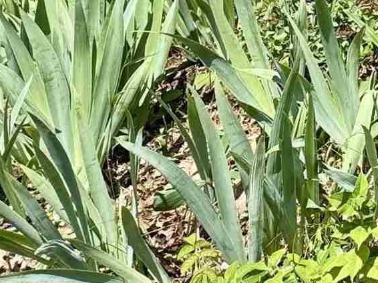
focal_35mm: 76
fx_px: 830
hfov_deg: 20.3
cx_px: 632
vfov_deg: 16.4
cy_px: -216
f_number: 2.2
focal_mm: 2.22
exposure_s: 1/1477
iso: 40
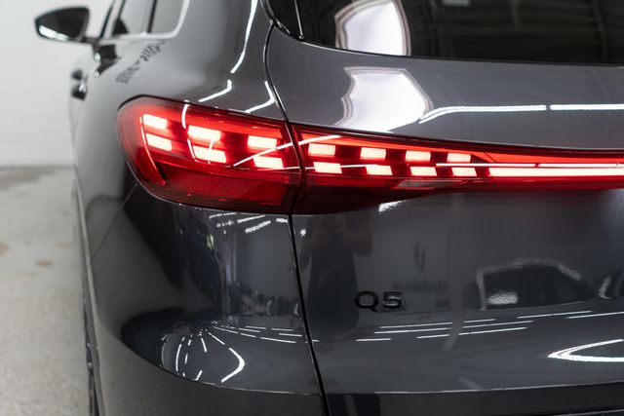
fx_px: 728
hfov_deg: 46.4
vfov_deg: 31.9
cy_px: 208
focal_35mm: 42
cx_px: 312
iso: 200
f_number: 3.2
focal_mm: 28
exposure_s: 1/50
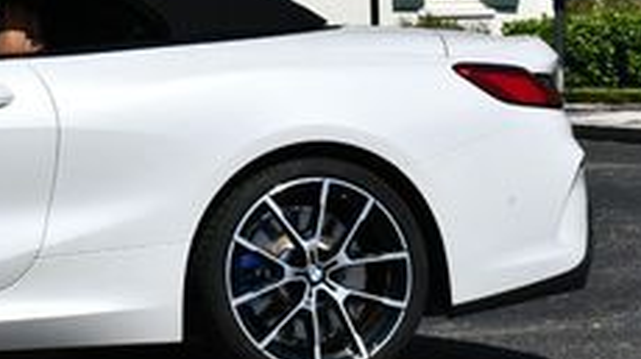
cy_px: -72
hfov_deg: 11.2
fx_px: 3176
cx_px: -212
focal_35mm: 187
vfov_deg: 6.4
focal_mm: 32
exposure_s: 1/400
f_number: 10
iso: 100
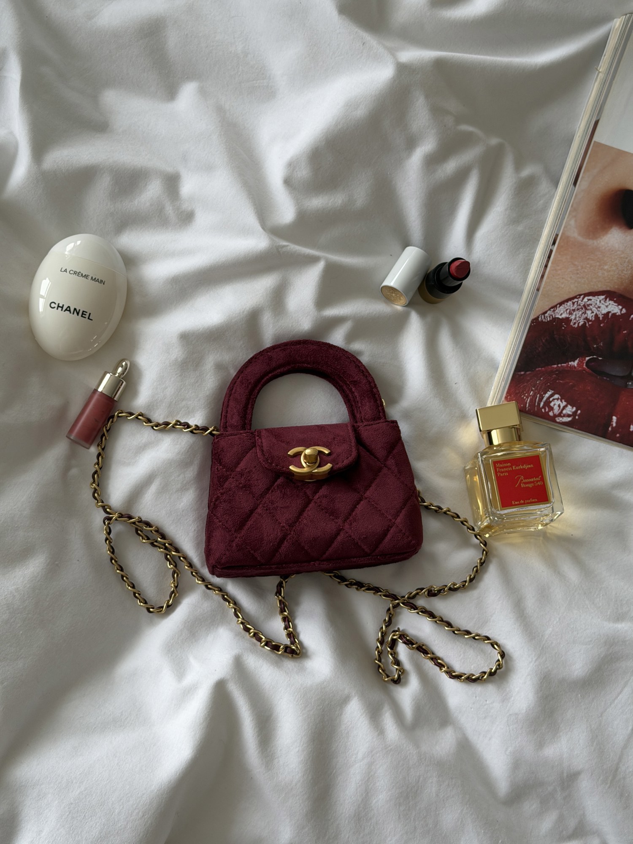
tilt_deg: -82.1
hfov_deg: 30.3
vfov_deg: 39.7
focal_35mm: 48
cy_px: 422
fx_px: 1170
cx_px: 316
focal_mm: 6.76
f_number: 1.78
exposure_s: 1/99
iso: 100
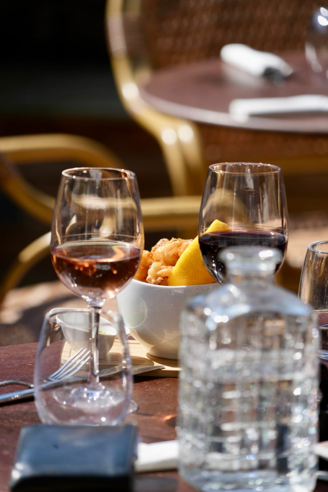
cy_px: 246
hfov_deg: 5.8
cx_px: 164
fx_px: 3240
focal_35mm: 237
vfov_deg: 8.7
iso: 100
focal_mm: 237
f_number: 6.3
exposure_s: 1/250
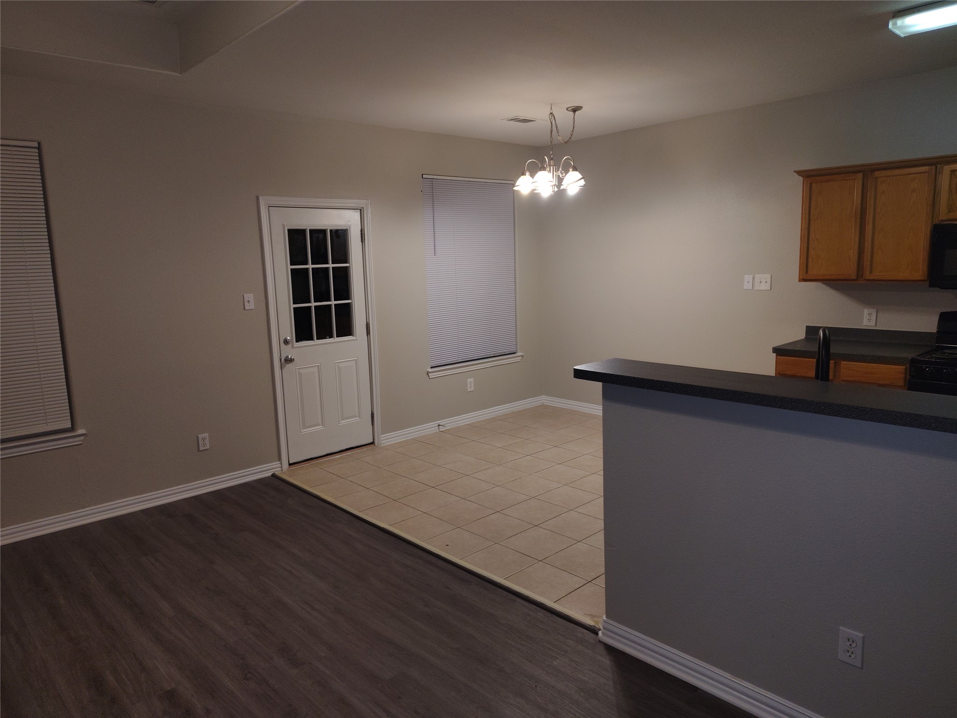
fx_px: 664
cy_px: 359
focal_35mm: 24
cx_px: 478
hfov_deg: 71.6
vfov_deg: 56.8
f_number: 1.8
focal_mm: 5.56
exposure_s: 1/120
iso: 603
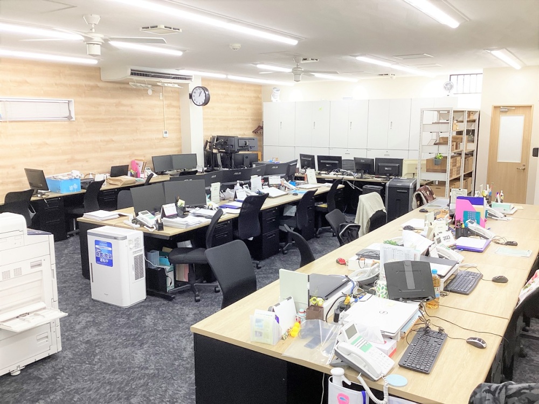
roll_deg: +1.0
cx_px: 270
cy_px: 202
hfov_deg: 58.4
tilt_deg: -10.4
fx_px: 483
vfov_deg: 45.4
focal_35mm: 31
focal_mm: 3.3
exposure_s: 1/100
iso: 80
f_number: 2.4
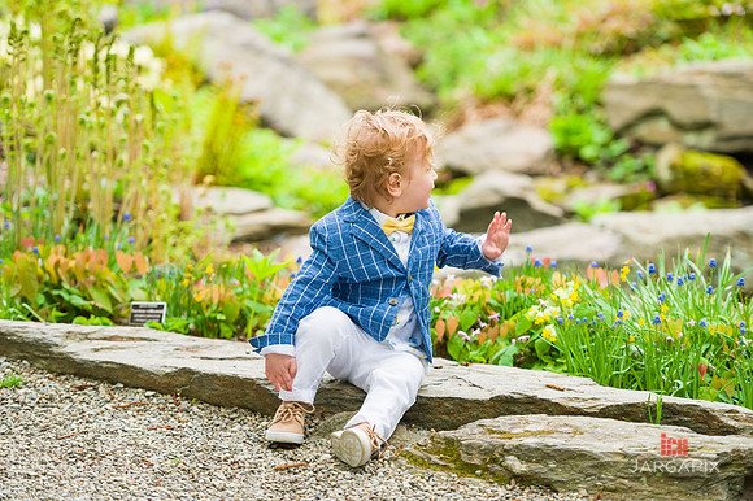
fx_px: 2822
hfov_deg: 15.2
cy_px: 250
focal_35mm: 135
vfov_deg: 10.1
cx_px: 376
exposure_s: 1/320
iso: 200
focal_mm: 135
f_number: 3.2
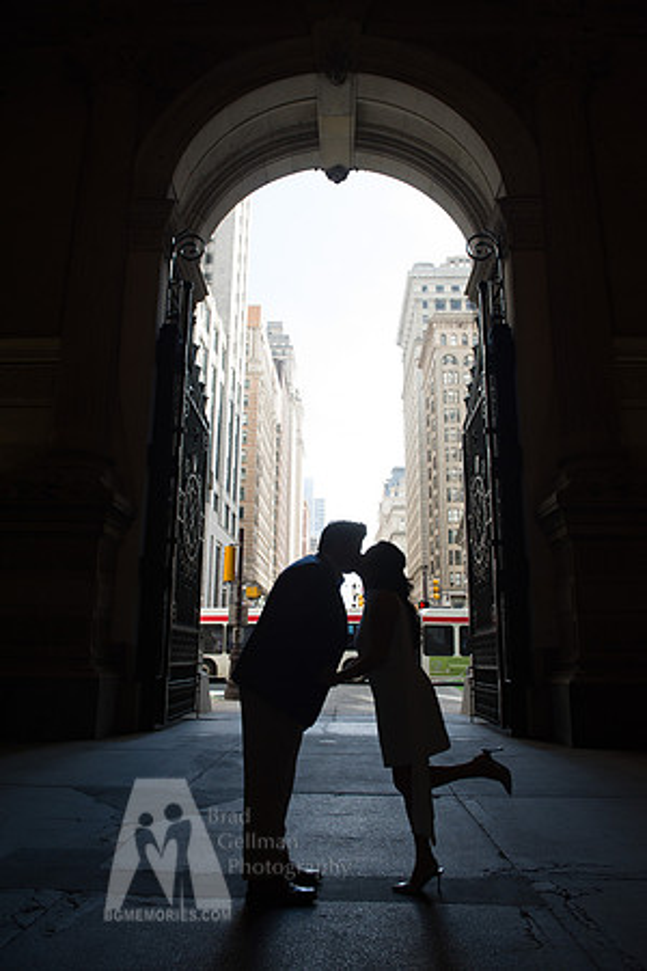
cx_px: 324
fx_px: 701
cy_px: 486
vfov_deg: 69.4
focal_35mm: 26
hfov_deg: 49.6
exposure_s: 1/640
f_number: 5
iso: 800
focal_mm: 26
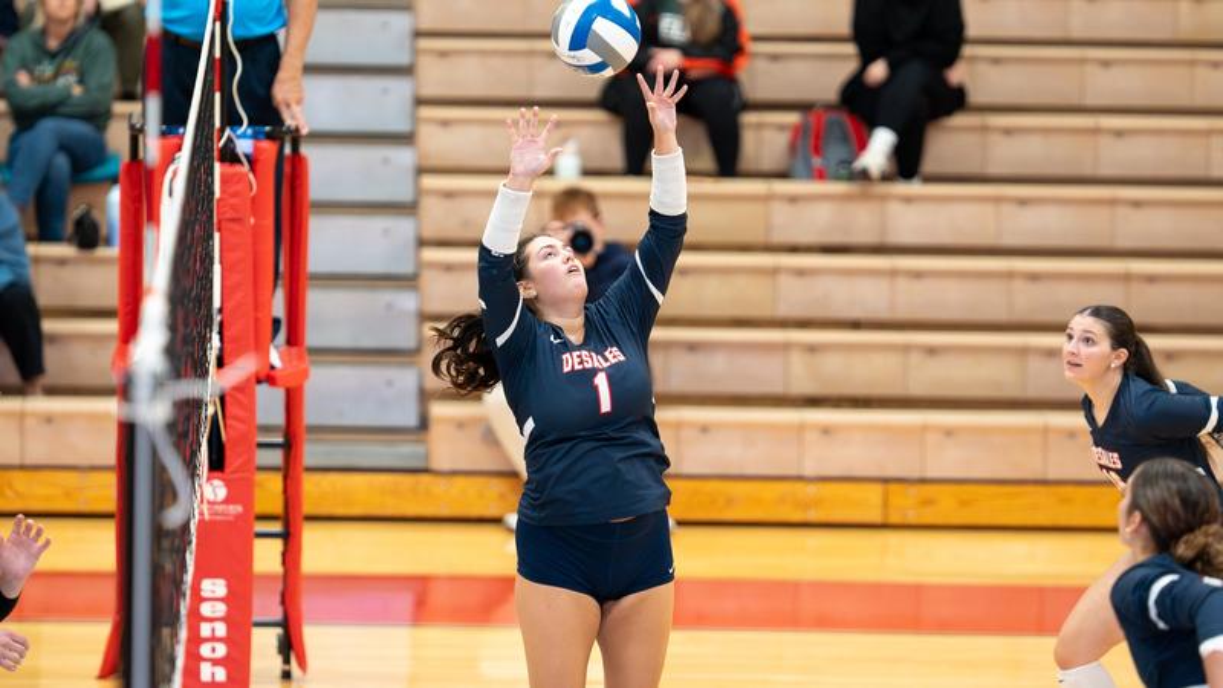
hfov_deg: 10.2
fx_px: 6862
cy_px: 299
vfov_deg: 5.7
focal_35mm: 212
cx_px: 612
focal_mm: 135
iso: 5000
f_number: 1.8
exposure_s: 1/1000
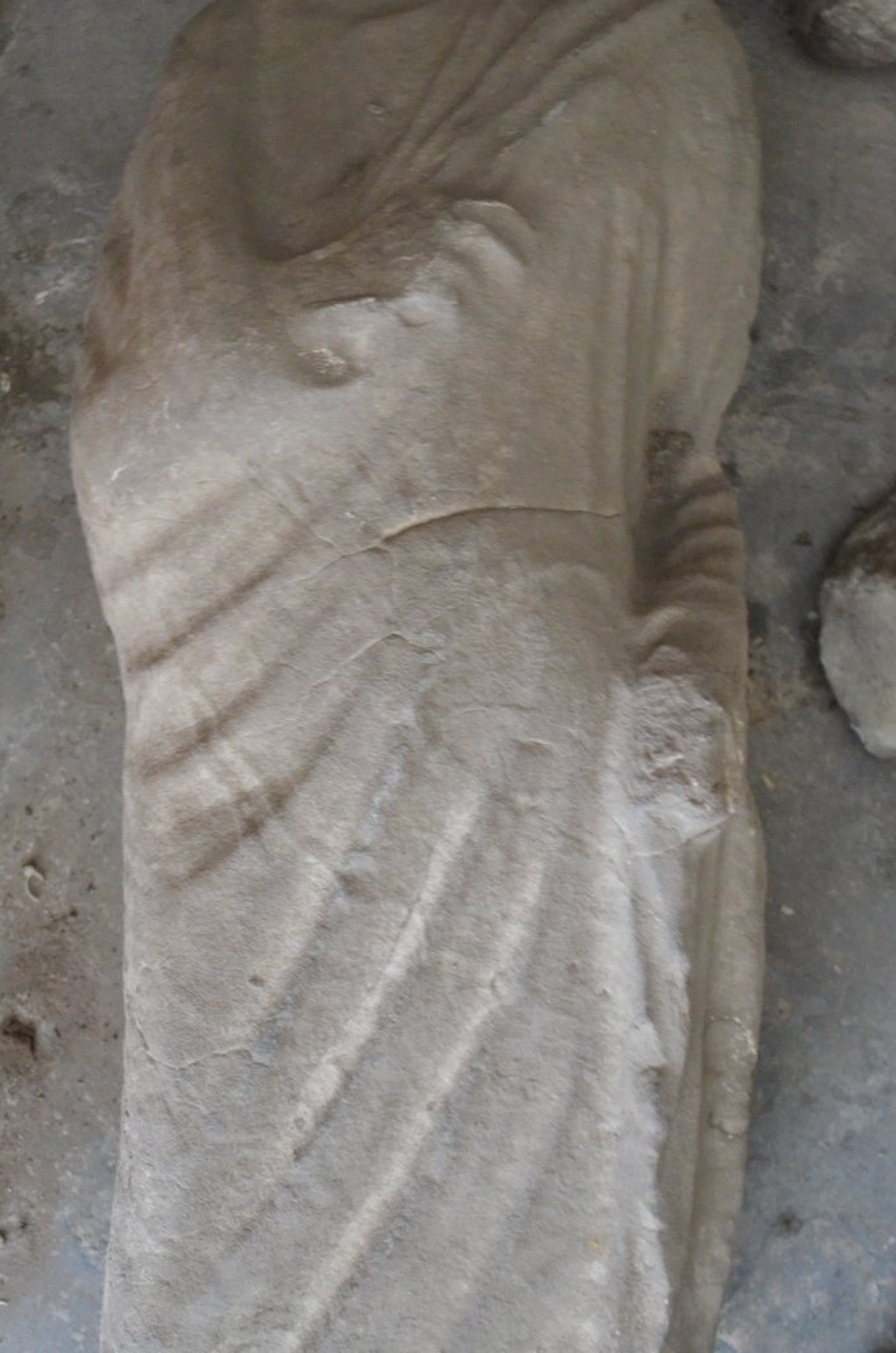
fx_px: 1800
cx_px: 291
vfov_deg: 41.2
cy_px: 735
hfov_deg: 27.8
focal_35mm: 48
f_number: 3.8
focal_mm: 22
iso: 3200
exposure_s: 1/4
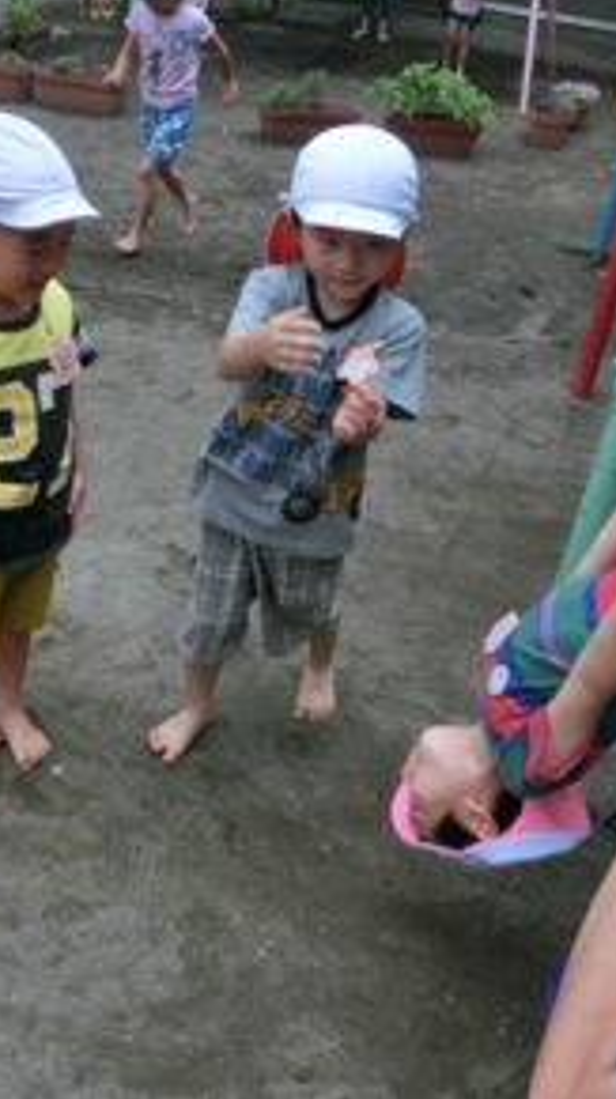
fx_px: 1049
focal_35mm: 36
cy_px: 536
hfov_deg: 32.7
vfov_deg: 55.3
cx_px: 253
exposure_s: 1/160
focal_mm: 4.24
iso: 80
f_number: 3
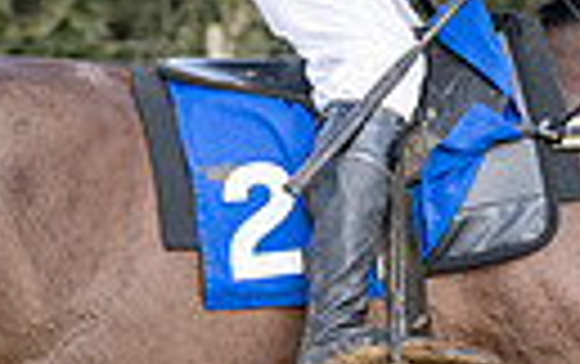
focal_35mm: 1020
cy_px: 454
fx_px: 16144
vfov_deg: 1.3
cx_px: 753
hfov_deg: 2.1
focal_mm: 105
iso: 400
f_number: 5
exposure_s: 1/800
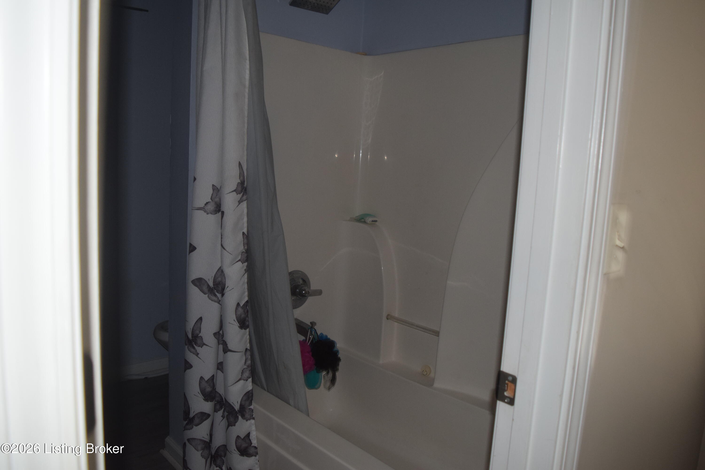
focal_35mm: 27
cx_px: 352
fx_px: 529
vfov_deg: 47.9
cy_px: 235
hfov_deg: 67.4
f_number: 3.5
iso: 800
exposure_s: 1/60
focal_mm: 18
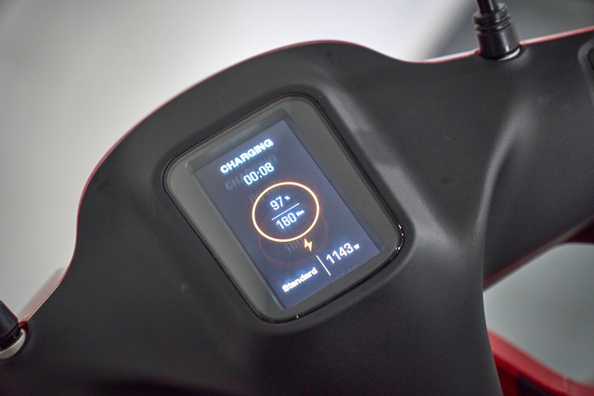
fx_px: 1733
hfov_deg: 19.5
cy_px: 198
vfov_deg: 13.0
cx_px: 297
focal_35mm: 105
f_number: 2.8
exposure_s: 1/125
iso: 640
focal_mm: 70
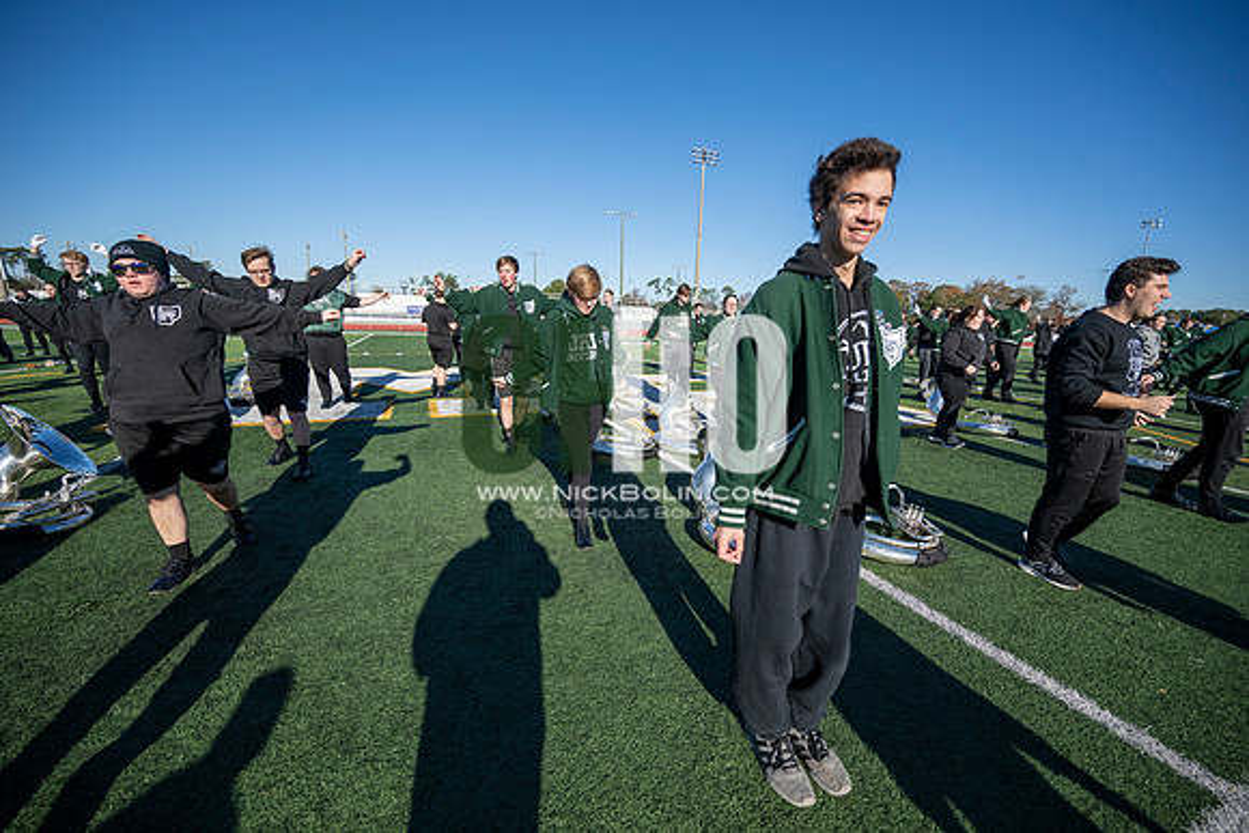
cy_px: 416
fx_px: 486
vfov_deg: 81.2
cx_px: 624
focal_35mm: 14
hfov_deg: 104.2
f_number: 4
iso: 160
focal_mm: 14
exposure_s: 1/2000
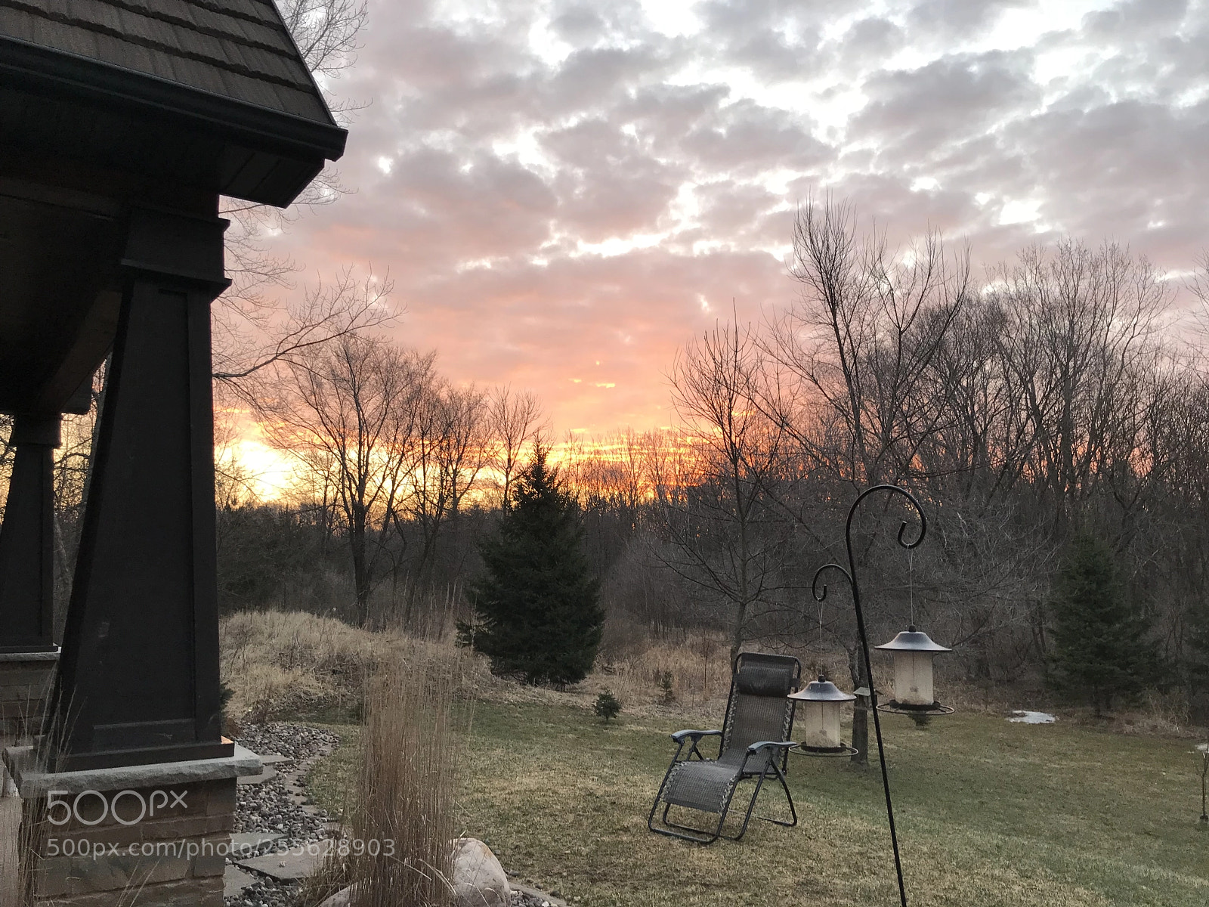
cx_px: 604
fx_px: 978
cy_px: 454
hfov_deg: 63.4
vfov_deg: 49.7
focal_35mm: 28
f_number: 1.8
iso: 25
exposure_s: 1/60
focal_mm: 3.99
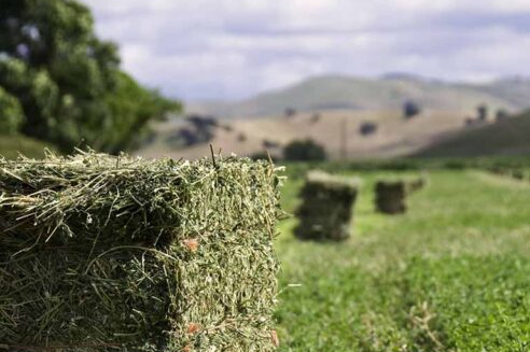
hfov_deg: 8.4
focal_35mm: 246
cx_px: 293
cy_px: 259
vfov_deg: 5.6
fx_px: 3615
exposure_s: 1/200
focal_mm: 105
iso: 100
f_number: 7.1
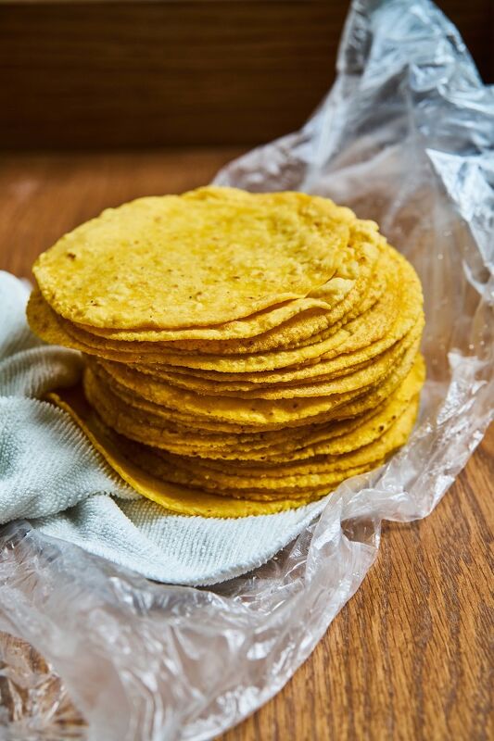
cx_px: 247
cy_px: 370
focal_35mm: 50
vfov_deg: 39.6
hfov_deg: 27.0
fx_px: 1030
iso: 400
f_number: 5.6
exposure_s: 1/160
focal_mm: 50
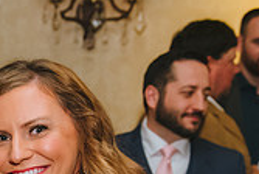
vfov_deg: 11.7
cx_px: -109
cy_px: 282
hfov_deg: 16.9
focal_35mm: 111
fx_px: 800
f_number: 4
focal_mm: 32
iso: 3200
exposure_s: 1/160
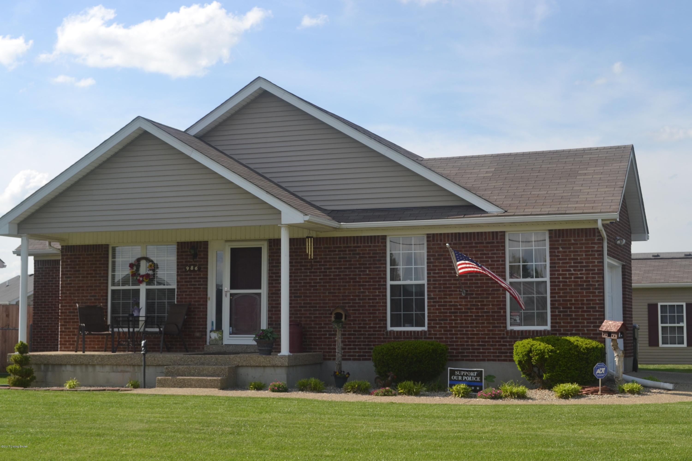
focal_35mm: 57
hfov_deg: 35.1
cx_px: 346
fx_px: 1096
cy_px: 230
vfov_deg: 23.8
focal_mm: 38
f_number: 8
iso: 100
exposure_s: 1/200
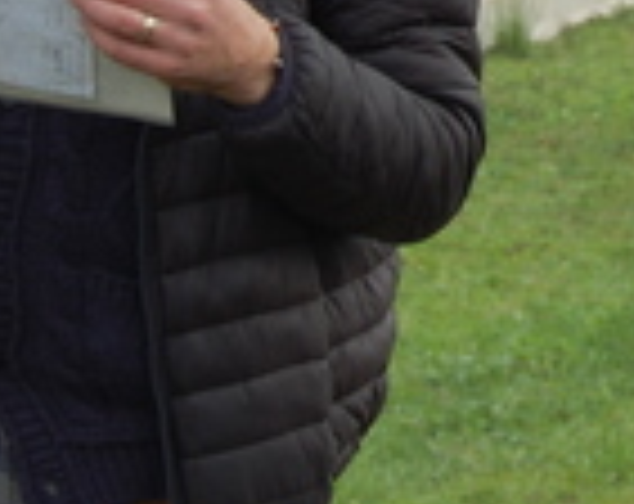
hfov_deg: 8.0
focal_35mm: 238
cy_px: -220
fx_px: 4453
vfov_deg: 6.4
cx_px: 967
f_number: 7.1
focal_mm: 38
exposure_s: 1/200
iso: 200
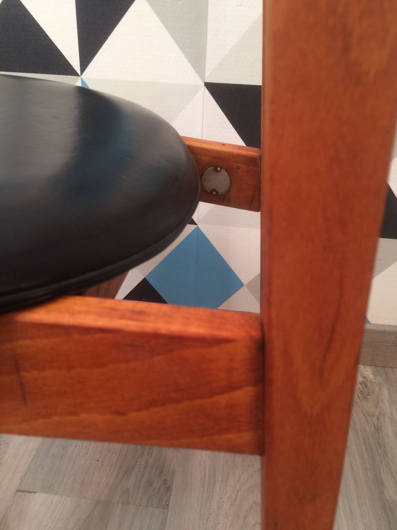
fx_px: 443
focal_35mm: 29
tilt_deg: -32.3
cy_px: 265
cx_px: 198
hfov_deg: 48.2
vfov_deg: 61.7
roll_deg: -2.5
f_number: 2.2
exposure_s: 1/33
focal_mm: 4.15
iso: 100
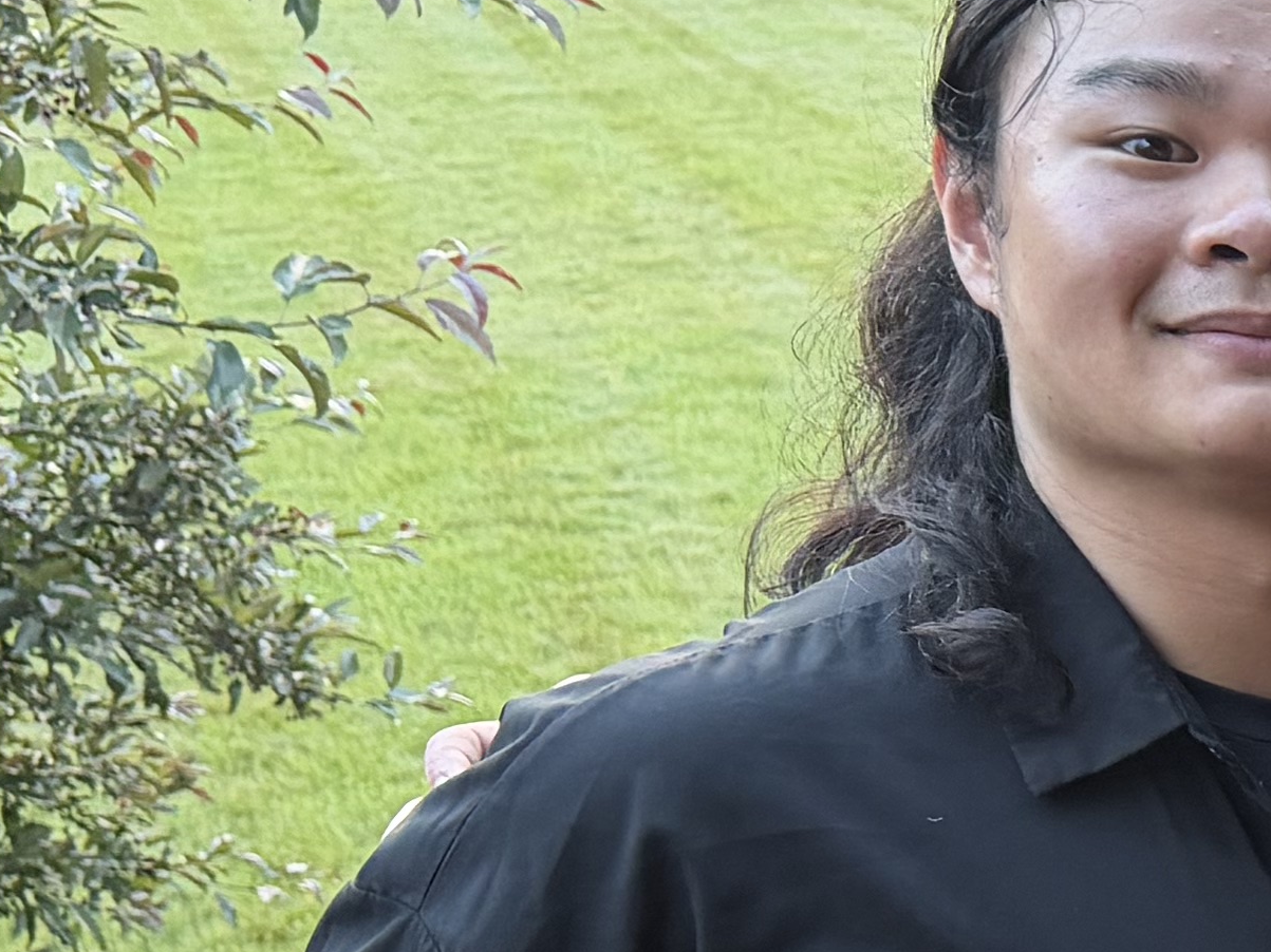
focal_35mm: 114
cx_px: 2345
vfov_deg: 12.8
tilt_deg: -17.6
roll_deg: -1.3
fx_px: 4185
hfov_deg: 14.9
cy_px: 928
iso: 200
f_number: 1.78
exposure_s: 1/61
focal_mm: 6.76
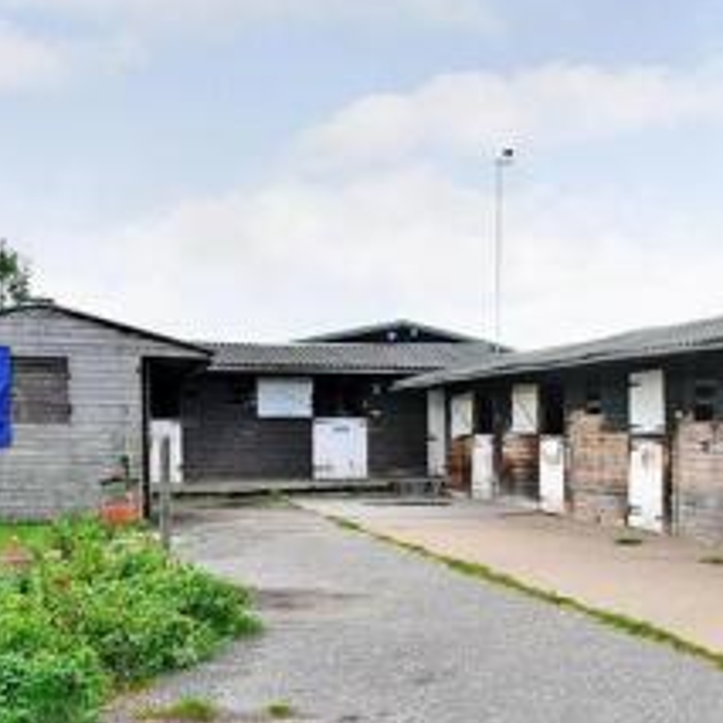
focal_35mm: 55
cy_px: 489
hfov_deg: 29.9
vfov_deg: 30.8
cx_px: 642
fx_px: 1300
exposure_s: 1/80
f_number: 7.1
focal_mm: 14
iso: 200
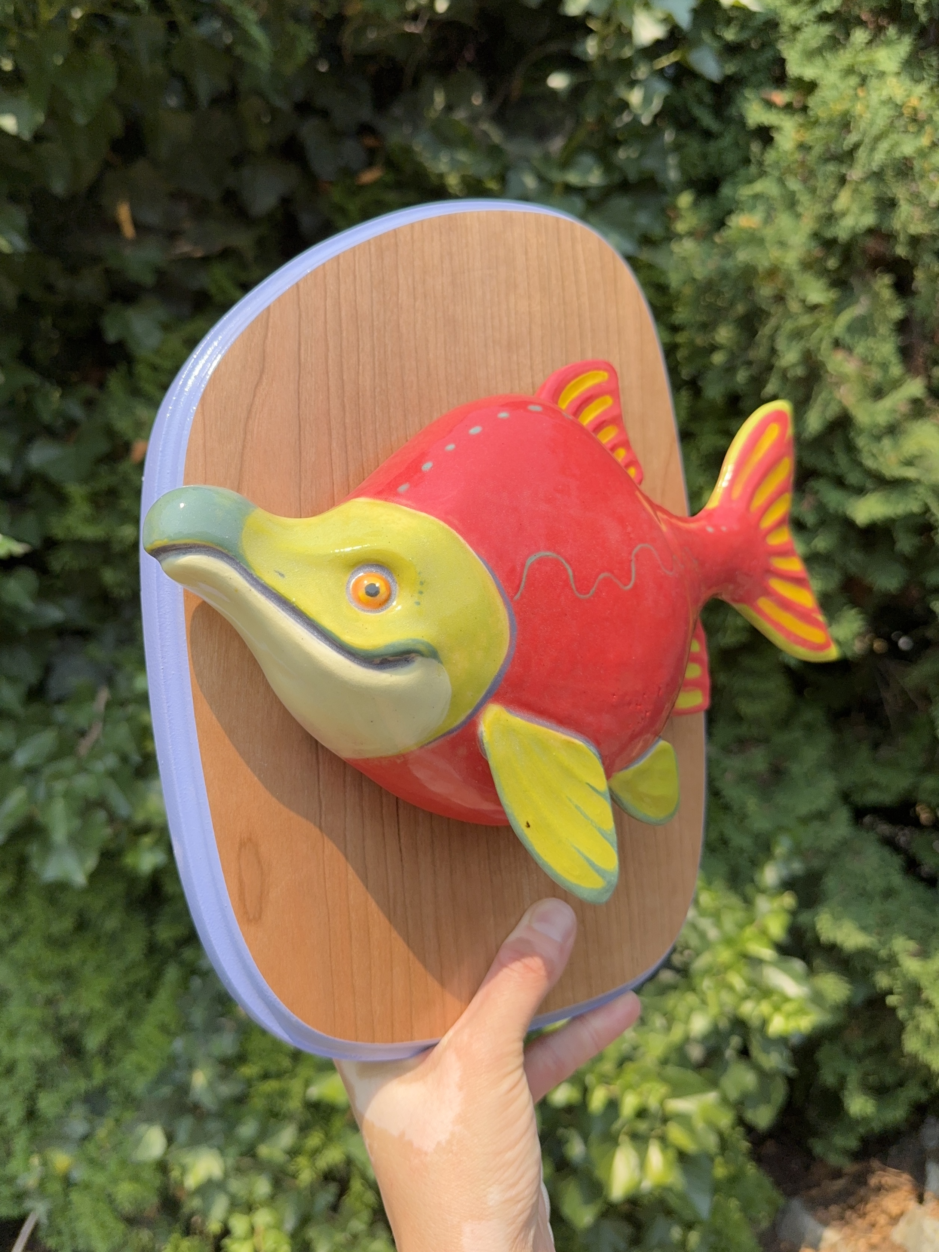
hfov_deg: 56.8
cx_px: 470
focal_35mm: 24
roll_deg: +0.9
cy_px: 626
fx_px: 868
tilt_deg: +1.7
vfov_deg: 71.6
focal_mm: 6.76
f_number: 1.78
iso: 80
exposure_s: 1/2415
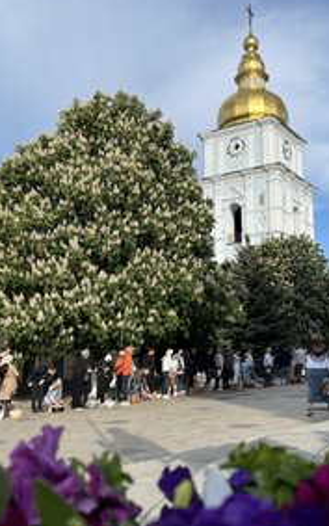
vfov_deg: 50.4
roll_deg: +0.9
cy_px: 268
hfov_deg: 32.8
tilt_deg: +10.5
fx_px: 559
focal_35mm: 39
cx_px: 177
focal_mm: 5.1
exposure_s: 1/2967
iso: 50
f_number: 1.6
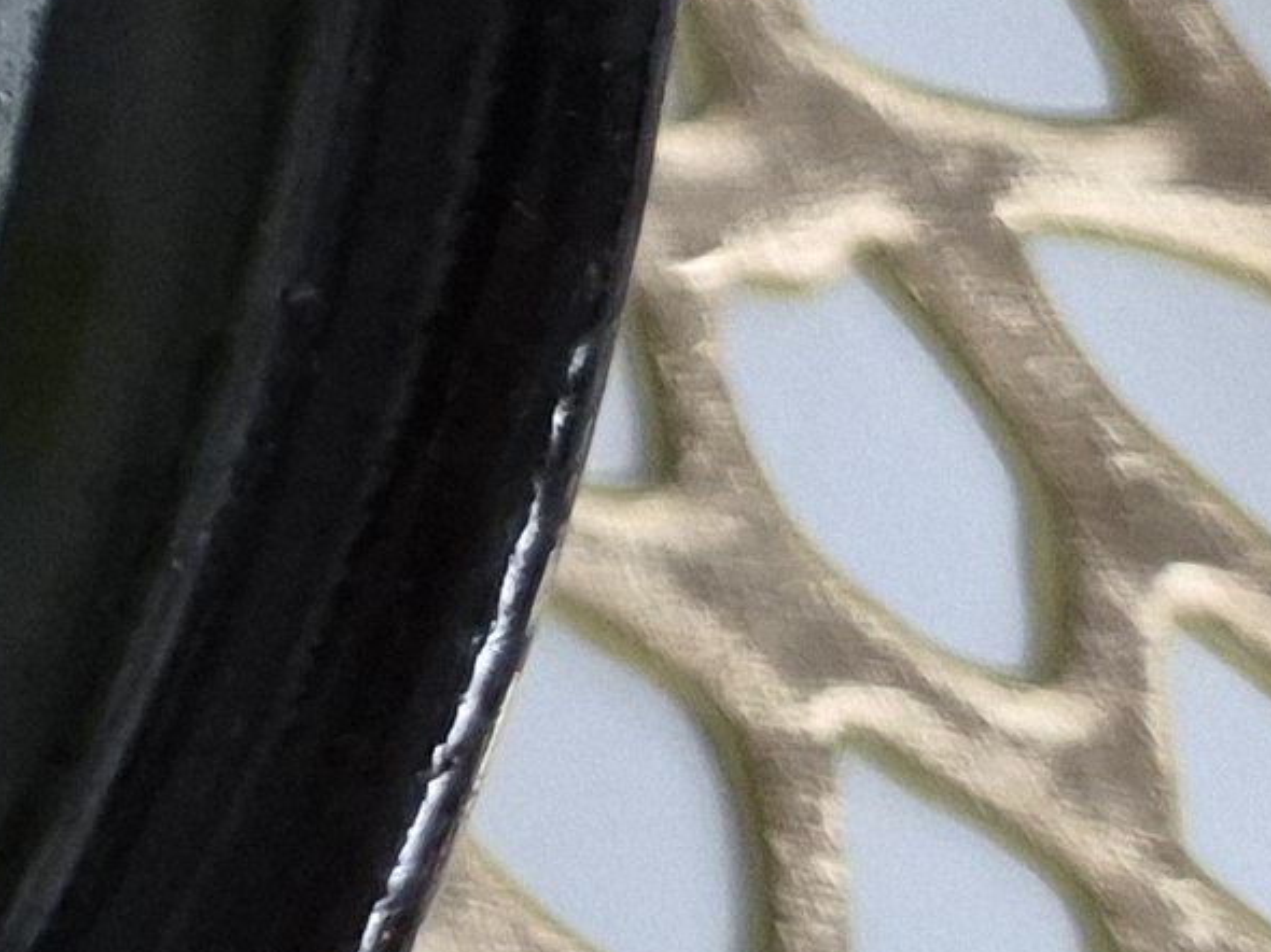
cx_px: -2303
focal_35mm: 156
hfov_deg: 10.1
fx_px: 5726
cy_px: -1506
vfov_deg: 8.5
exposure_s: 1/120
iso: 400
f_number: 1.8
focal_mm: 5.4
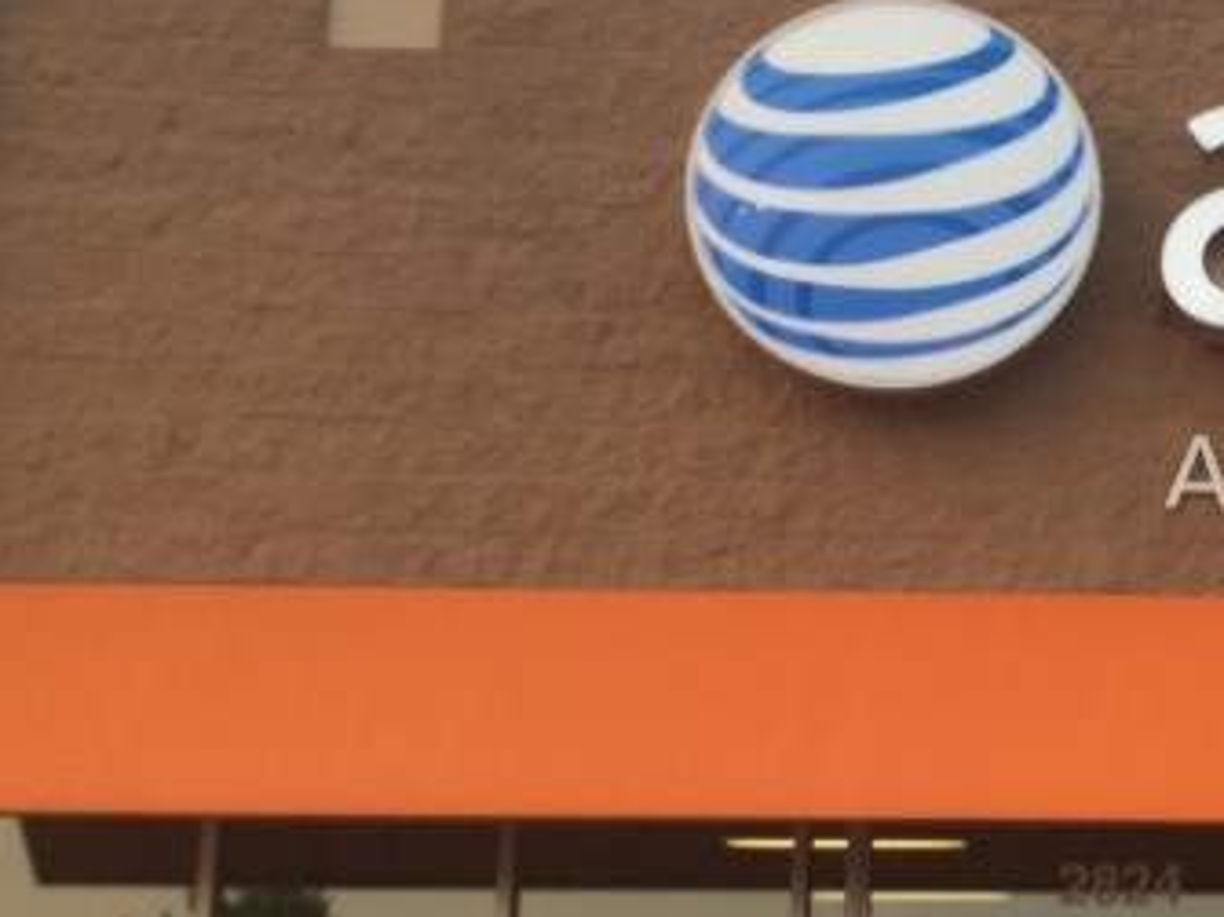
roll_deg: -0.4
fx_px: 2616
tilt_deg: +8.9
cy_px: 647
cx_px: 1399
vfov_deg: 19.8
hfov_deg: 24.3
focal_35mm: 74
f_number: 2.4
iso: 32
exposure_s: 1/120
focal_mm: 3.3
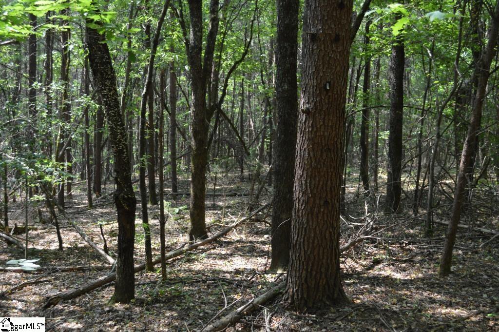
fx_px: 623
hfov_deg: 43.6
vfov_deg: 29.8
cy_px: 166
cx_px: 250
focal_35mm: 45
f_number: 4.8
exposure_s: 1/100
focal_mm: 30
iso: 400
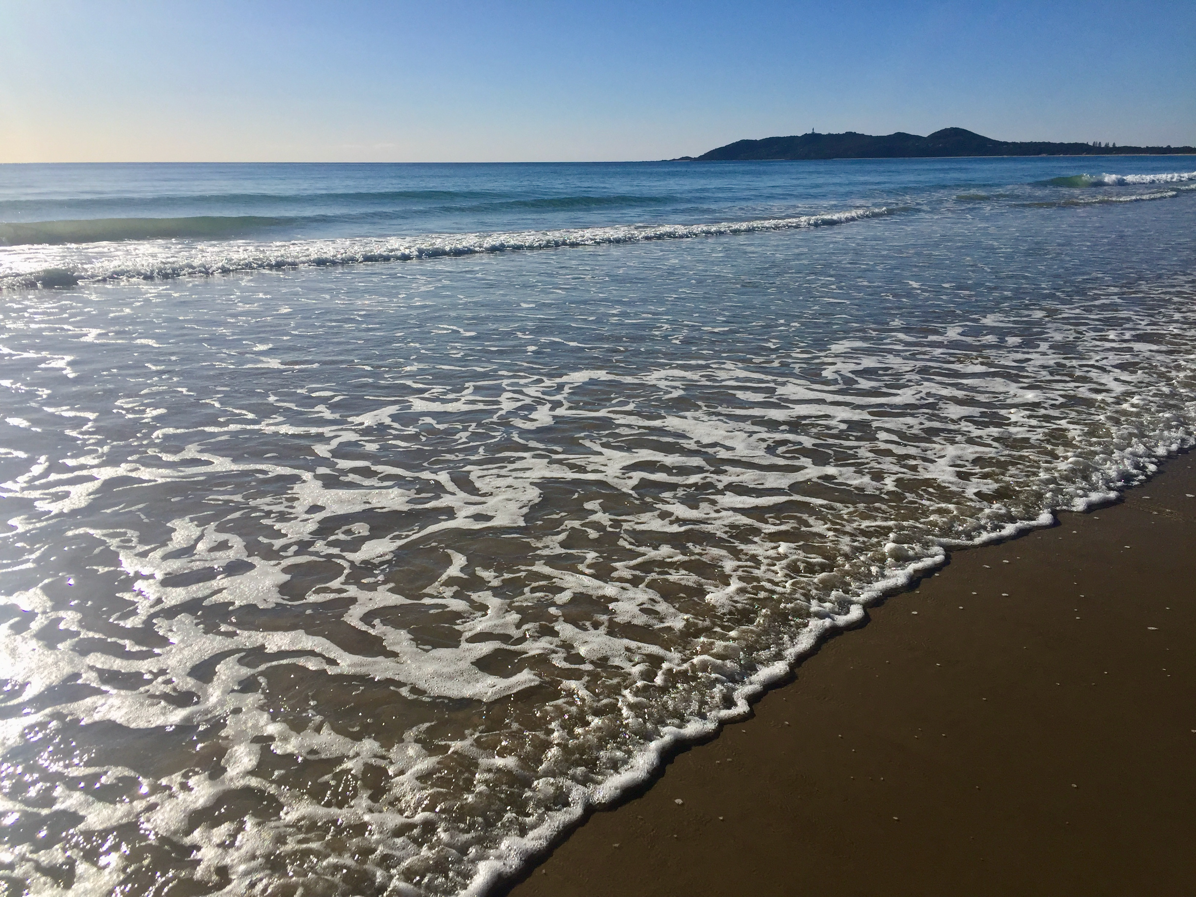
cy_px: 448
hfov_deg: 61.7
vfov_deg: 48.2
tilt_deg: -16.3
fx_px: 1002
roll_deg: +1.2
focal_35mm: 29
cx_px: 598
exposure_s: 1/5650
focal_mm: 4.15
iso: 32
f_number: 2.2
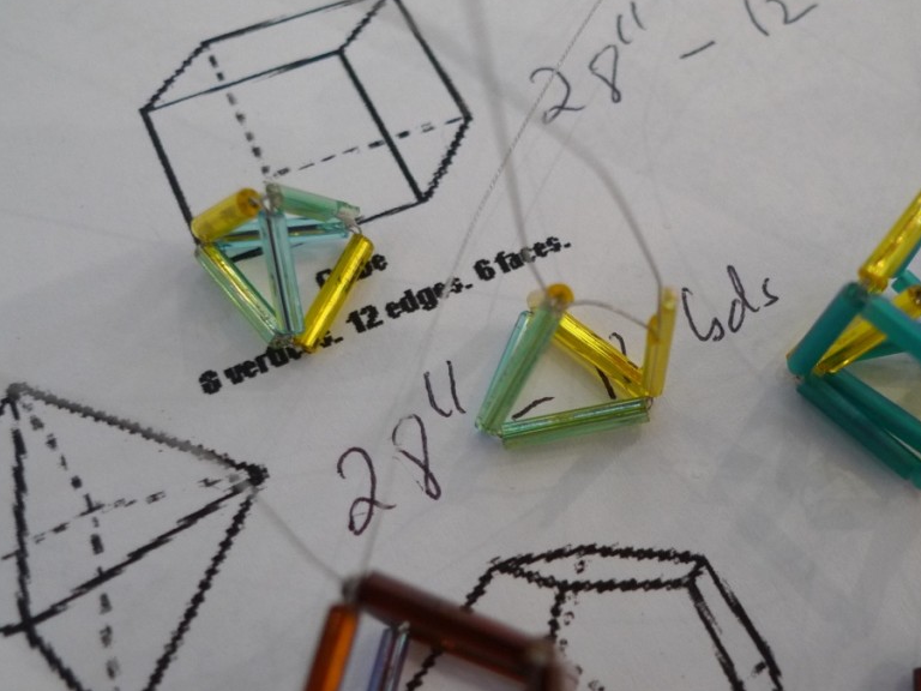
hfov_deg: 56.2
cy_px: 445
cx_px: 574
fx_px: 851
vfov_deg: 43.7
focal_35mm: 32
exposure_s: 1/30
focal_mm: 5.1
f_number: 2
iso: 250
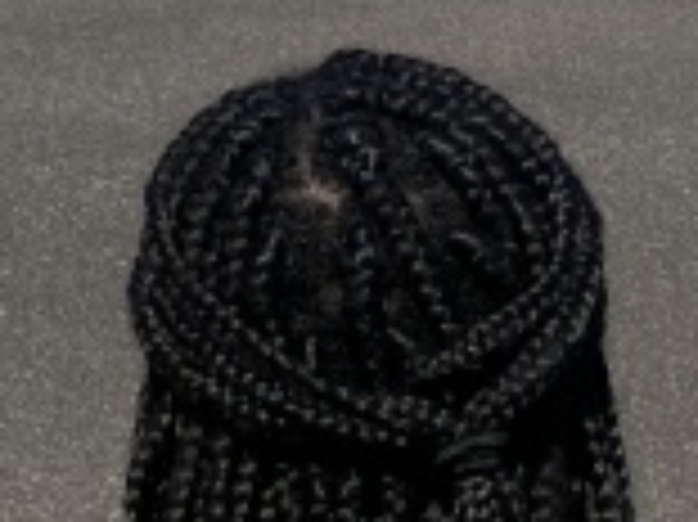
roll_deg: -1.0
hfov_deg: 11.0
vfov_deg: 7.8
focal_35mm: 172
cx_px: -405
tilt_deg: +4.9
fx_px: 3466
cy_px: -832
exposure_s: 1/3731
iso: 32
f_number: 1.8
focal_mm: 4.25
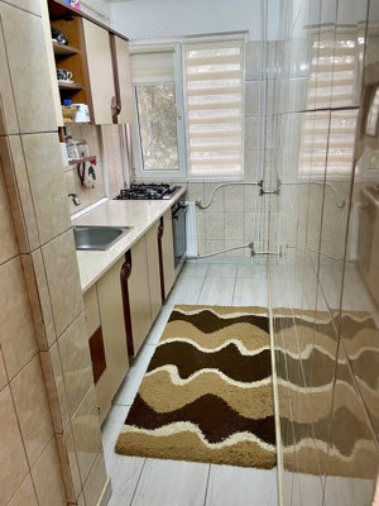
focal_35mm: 26
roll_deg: +3.5
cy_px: 253
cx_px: 190
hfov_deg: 53.1
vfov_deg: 67.3
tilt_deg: -18.8
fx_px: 380
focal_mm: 4.2
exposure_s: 1/60
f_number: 1.6
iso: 160
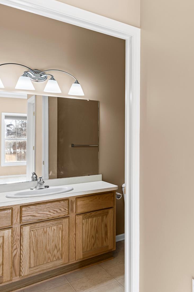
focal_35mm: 30
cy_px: 144
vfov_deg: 61.9
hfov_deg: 34.2
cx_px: 238
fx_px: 242
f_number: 3.5
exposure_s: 1/30
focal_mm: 16
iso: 320
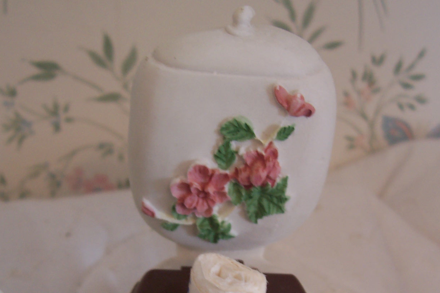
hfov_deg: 38.2
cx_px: 219
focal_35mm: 52
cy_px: 261
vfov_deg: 25.2
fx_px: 635
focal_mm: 5.6
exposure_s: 1/30
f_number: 2.8
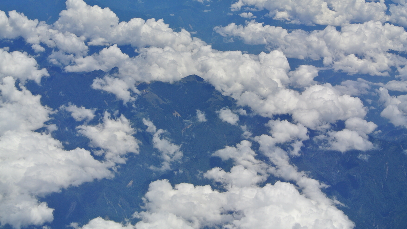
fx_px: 745
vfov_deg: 17.5
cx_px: 205
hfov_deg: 30.6
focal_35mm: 69
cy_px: 105
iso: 100
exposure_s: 1/1250
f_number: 5.3
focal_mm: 24.4
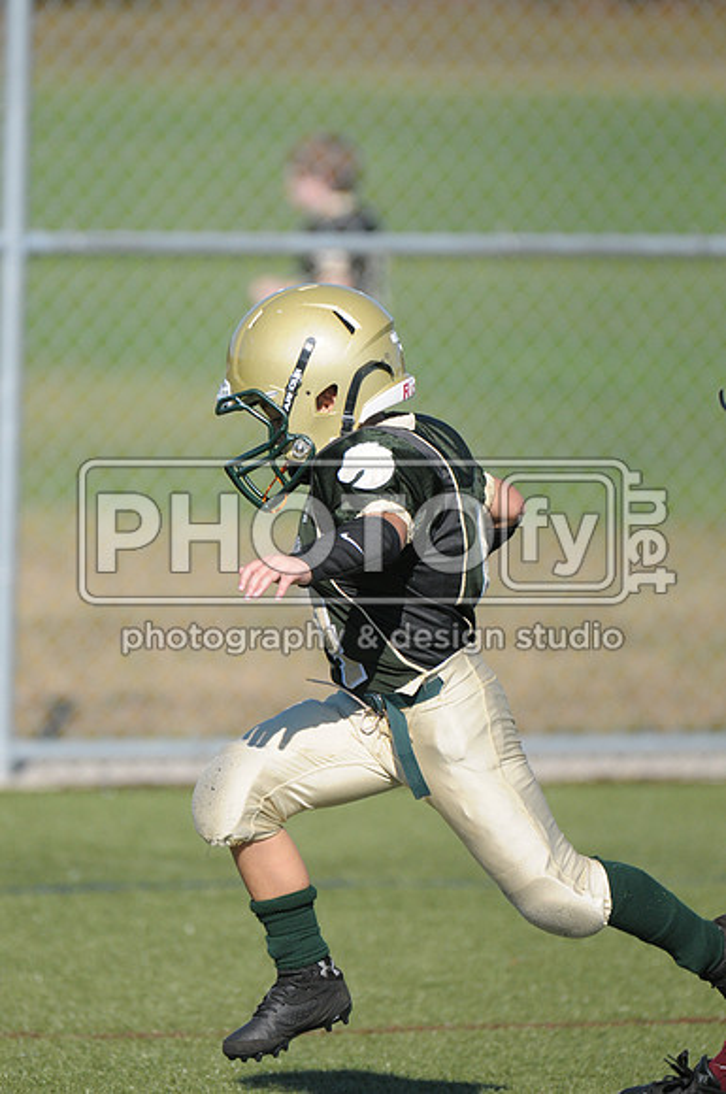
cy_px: 547
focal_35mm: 495
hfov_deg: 2.8
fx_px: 15017
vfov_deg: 4.2
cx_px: 363
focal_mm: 330
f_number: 4
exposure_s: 1/4000
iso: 640
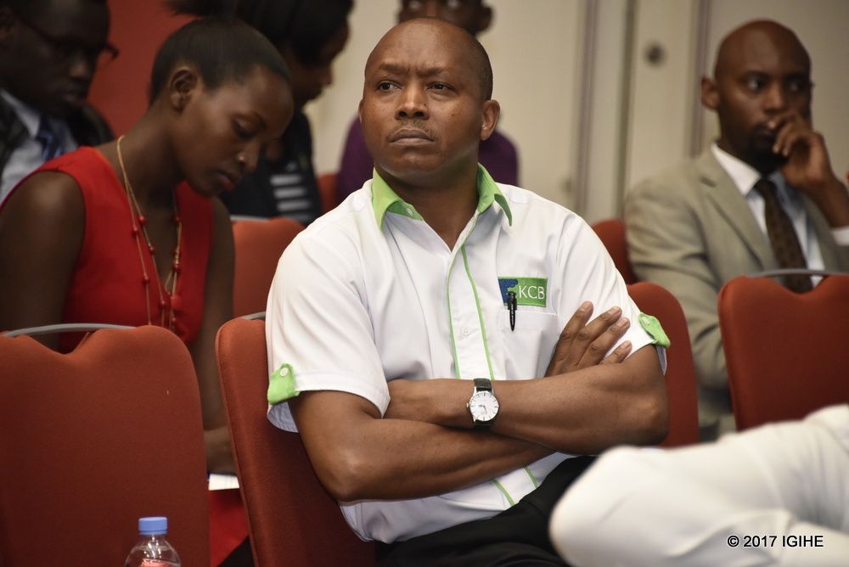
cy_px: 284
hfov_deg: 6.9
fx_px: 7079
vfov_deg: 4.6
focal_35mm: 300
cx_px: 424
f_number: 5.6
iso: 5000
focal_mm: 300
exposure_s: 1/80
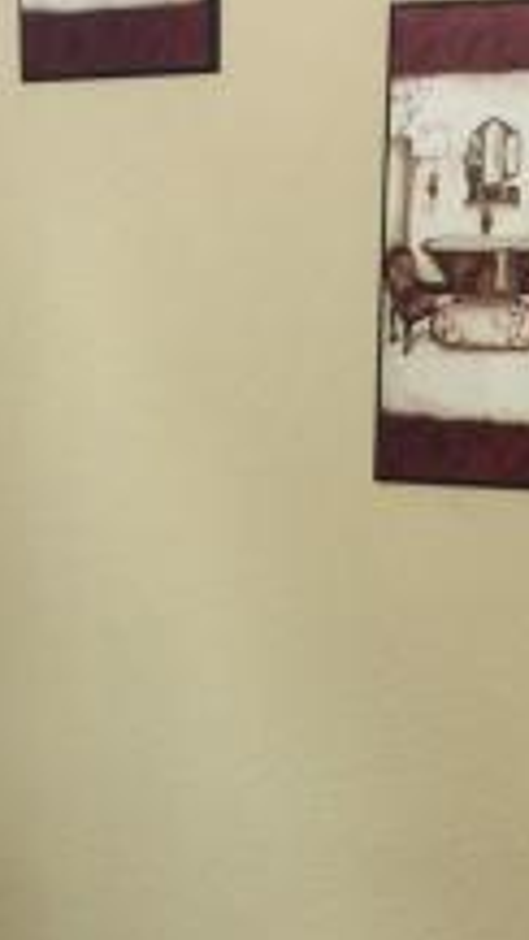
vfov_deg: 18.6
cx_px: -43
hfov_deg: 10.7
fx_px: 2794
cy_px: 962
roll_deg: -1.3
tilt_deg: -15.6
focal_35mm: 112
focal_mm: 4.15
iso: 32
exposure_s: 1/37
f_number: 2.2
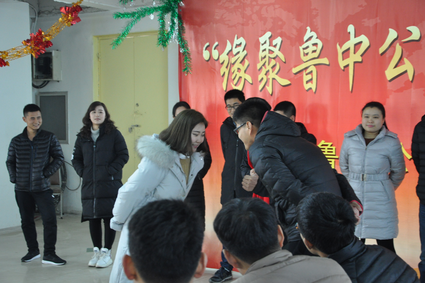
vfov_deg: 22.6
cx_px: 212
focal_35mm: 60
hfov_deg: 33.4
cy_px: 142
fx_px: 707
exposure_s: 1/25
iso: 1600
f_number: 4.5
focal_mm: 40
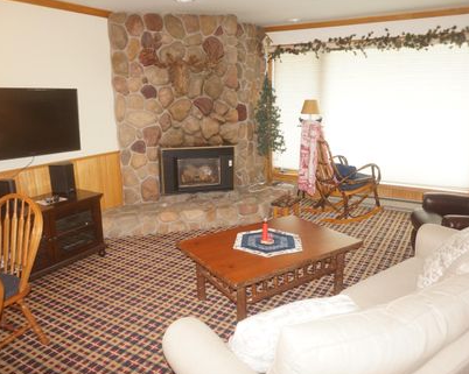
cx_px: 230
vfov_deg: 51.5
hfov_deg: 62.2
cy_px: 191
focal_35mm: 28
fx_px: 388
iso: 640
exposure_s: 1/60
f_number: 4
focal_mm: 16
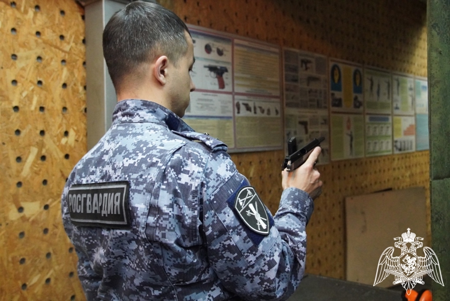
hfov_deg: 53.1
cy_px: 150
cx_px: 225
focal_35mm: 36
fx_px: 450
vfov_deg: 36.9
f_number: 4
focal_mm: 24
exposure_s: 1/160
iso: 6400
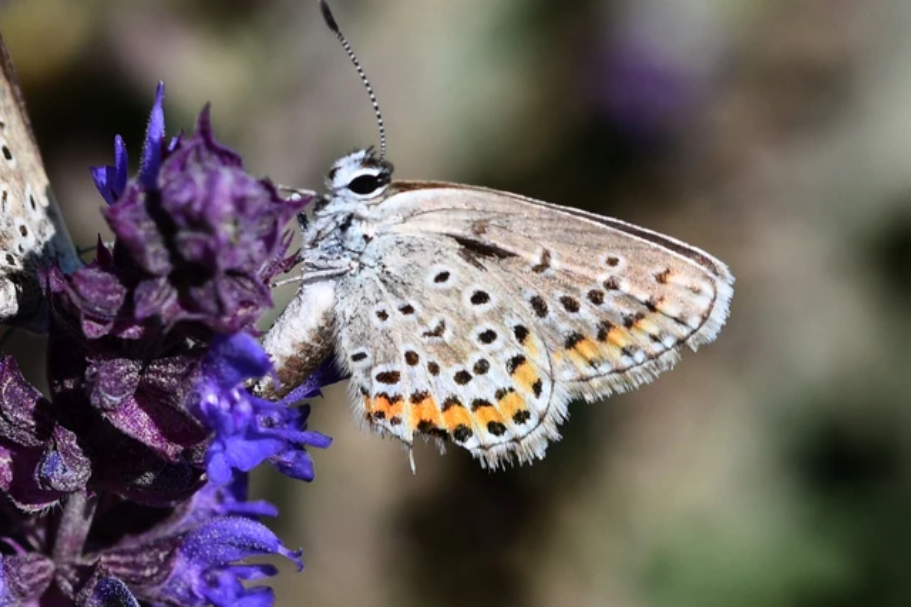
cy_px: 304
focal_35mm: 157
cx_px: 456
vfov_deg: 8.7
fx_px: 3971
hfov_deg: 13.1
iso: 180
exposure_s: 1/500
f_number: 8
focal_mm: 105
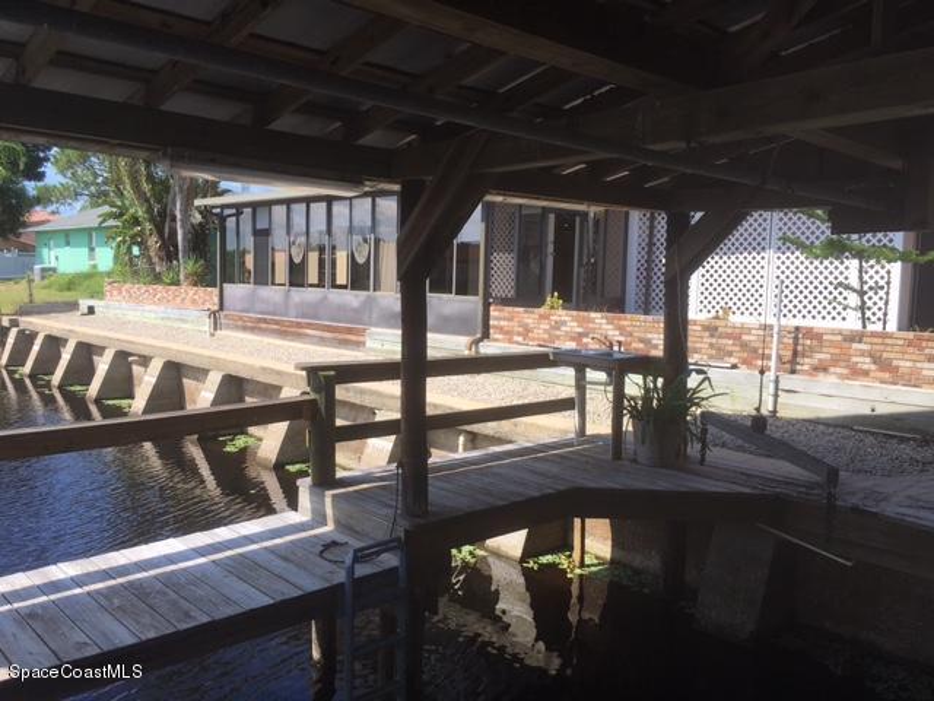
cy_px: 350
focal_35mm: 29
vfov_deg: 48.2
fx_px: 782
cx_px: 467
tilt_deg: -5.6
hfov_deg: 61.7
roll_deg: -2.1
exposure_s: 1/950
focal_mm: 4.15
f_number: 2.2
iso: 25
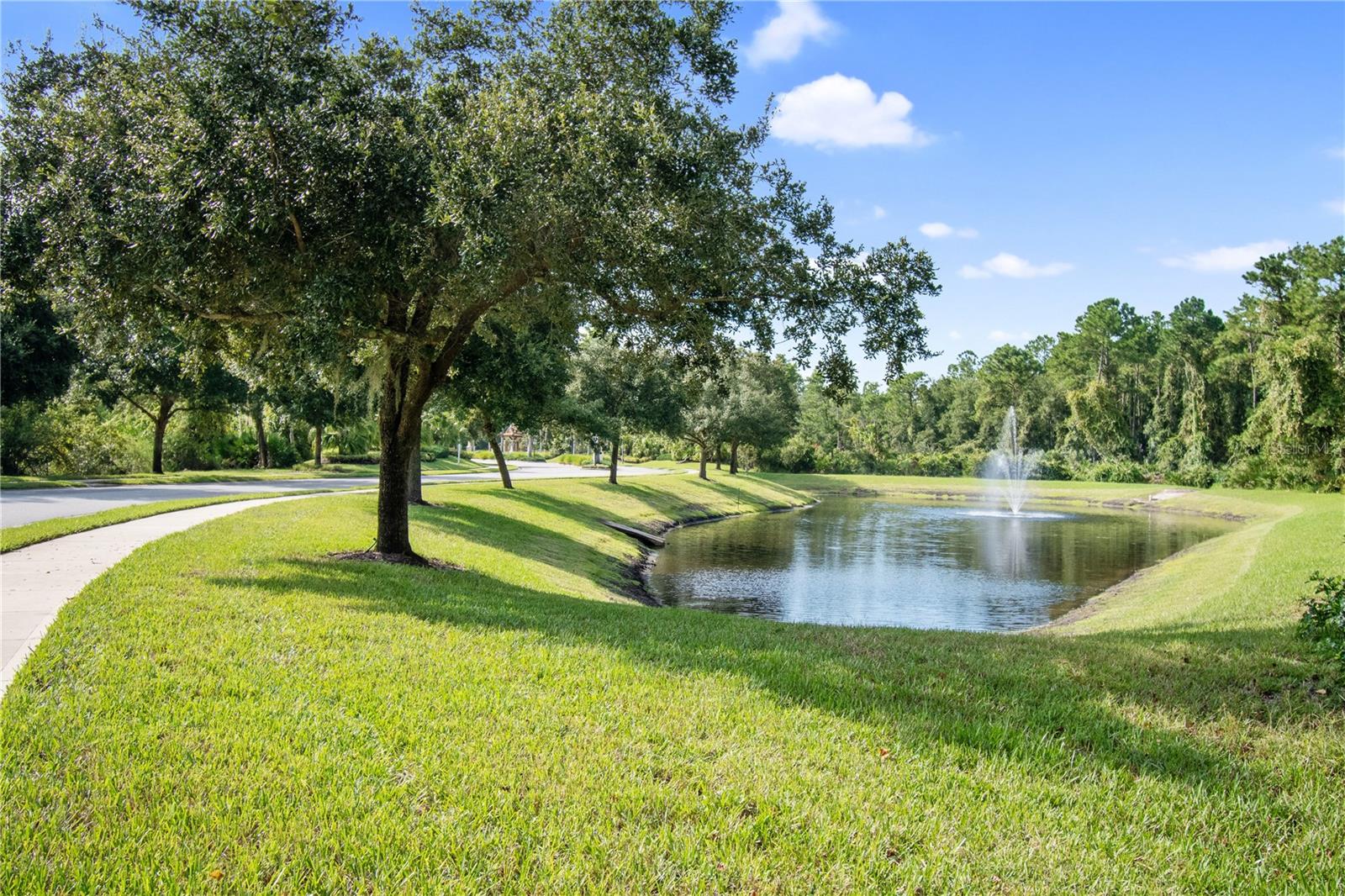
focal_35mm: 30
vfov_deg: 43.6
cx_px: 672
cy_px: 448
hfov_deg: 61.9
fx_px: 1121
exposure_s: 1/500
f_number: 5.6
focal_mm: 20
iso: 800
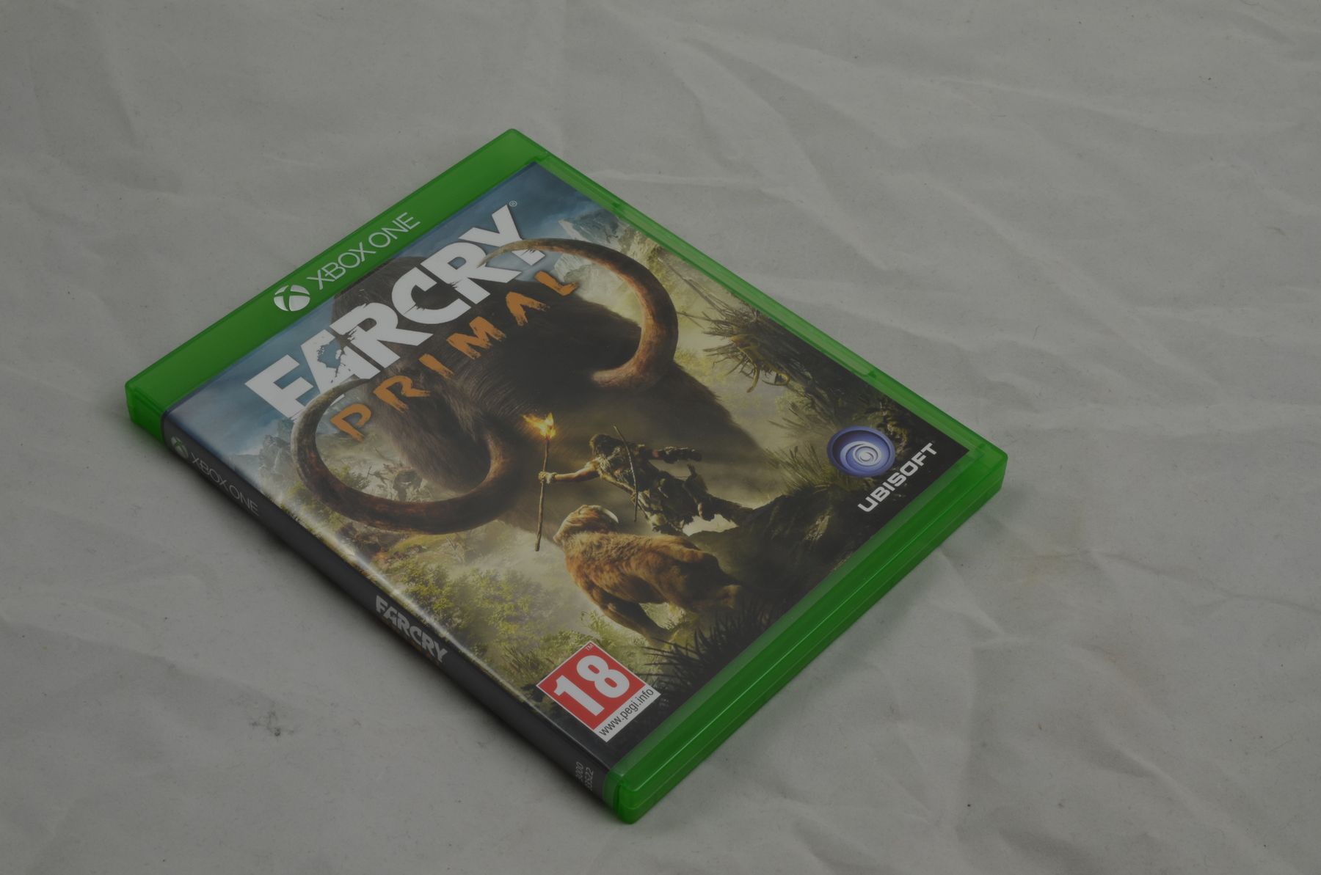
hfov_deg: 33.5
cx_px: 660
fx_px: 2198
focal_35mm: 60
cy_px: 438
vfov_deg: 22.5
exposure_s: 1/3
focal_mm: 40
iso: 100
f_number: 20
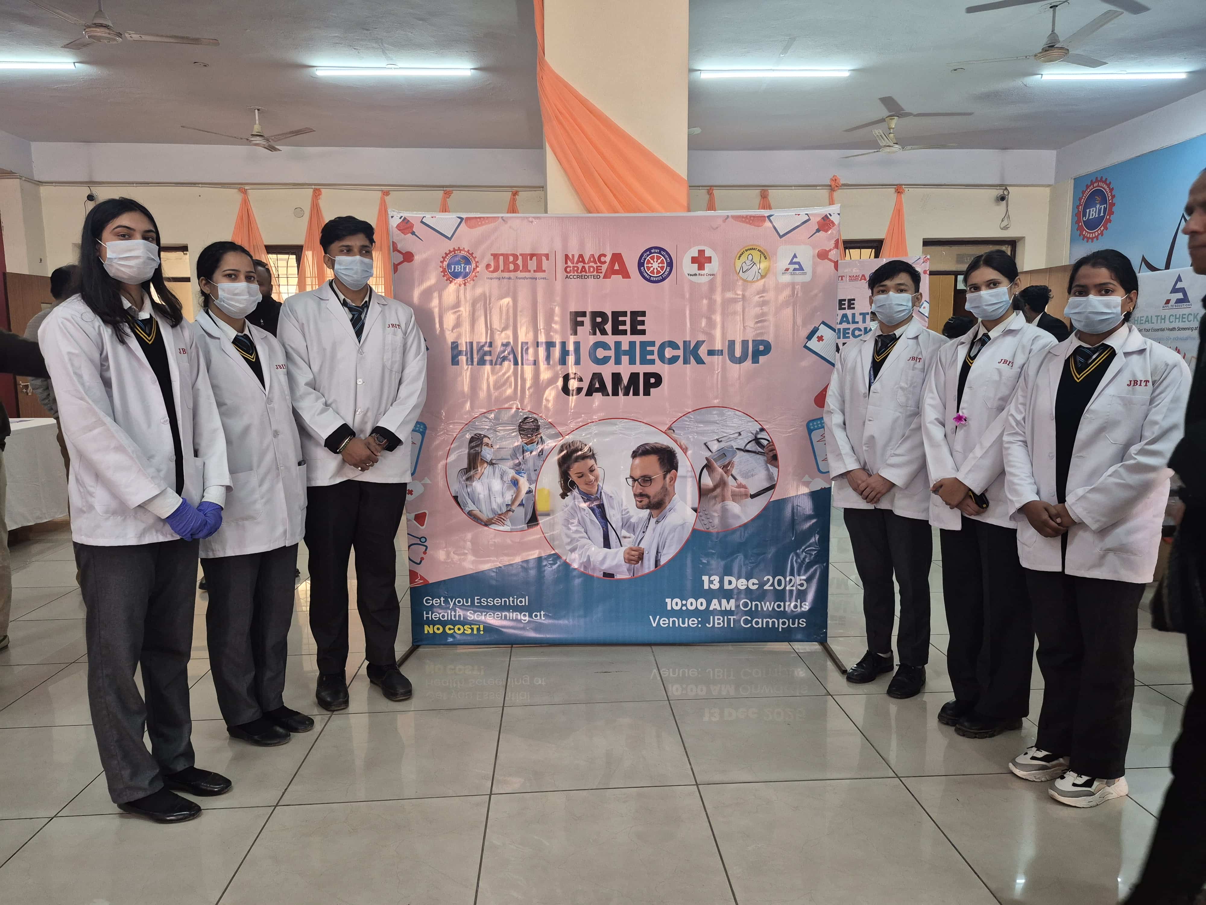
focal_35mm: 23
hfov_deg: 73.9
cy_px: 452
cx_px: 603
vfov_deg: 58.9
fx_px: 801
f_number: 1.8
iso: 250
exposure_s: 1/100
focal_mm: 5.4
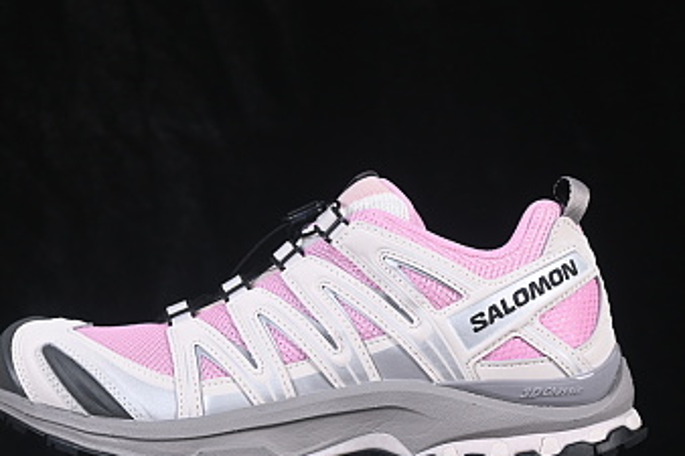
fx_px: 2111
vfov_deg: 12.3
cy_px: 269
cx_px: 312
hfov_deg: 18.4
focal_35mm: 111
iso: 160
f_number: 8
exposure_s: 1/80
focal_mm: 50
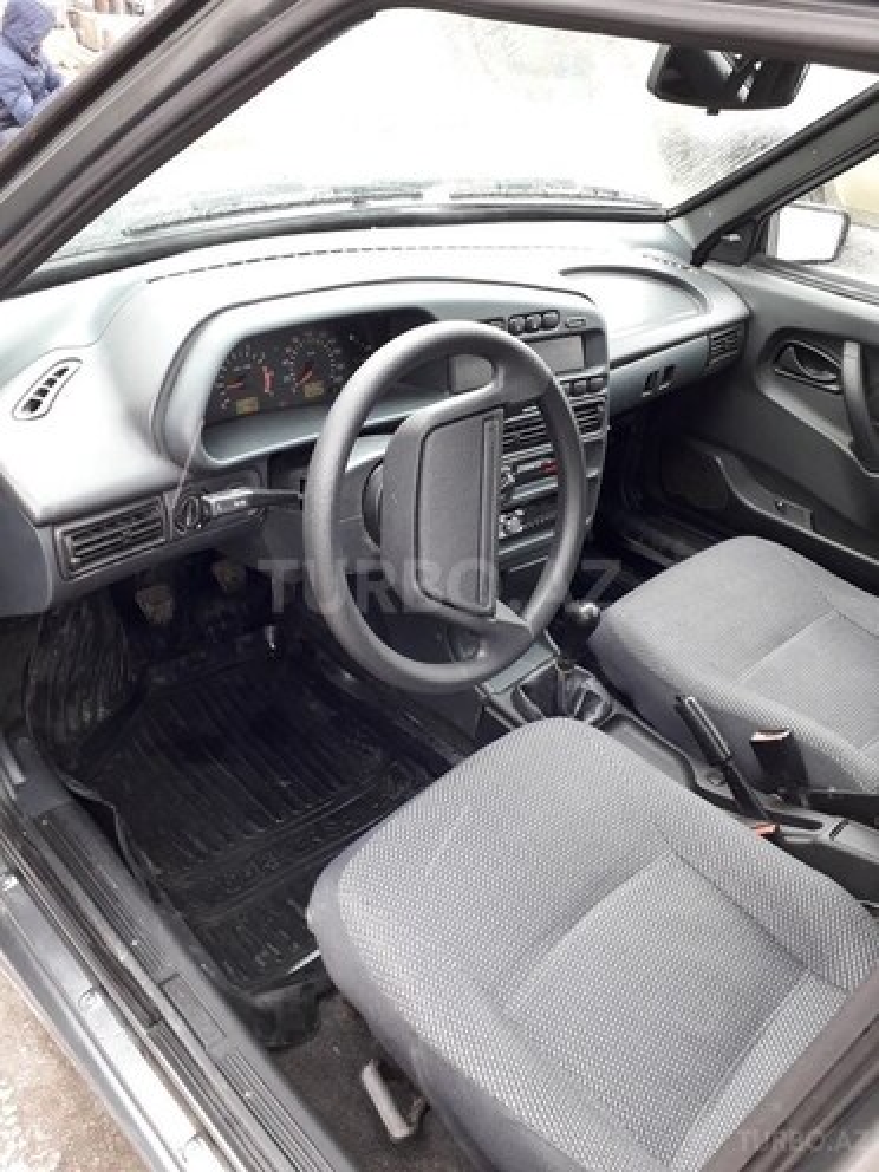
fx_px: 914
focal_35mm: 27
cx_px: 440
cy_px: 586
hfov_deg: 51.4
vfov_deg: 65.3
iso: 125
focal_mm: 3.6
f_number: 1.9
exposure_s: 1/50
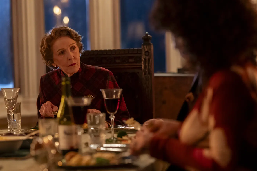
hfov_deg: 16.1
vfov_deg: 10.8
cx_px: 128
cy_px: 86
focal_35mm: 127
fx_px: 906
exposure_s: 1/160
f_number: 1.8
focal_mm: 85
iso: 4000
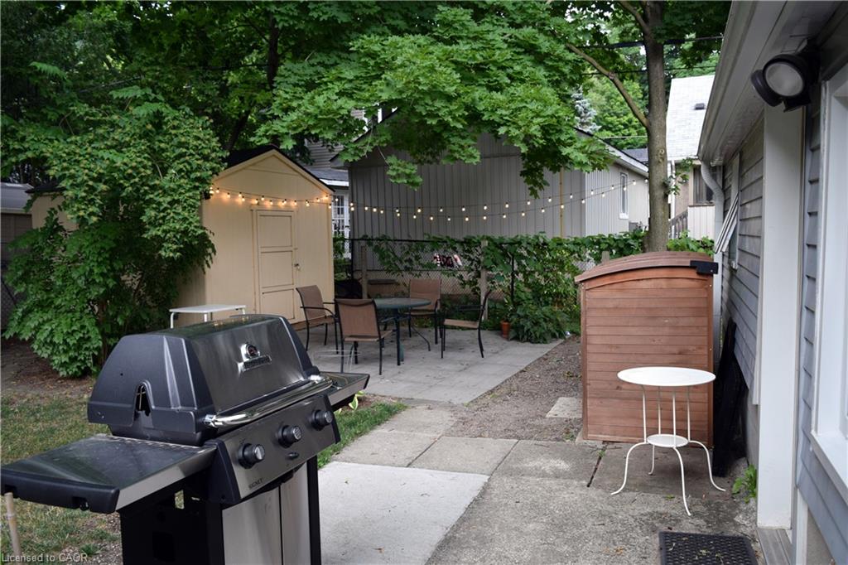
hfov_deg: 67.4
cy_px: 282
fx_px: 636
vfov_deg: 47.9
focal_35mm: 27
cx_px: 424
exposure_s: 1/125
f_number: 5.6
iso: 400
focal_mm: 18
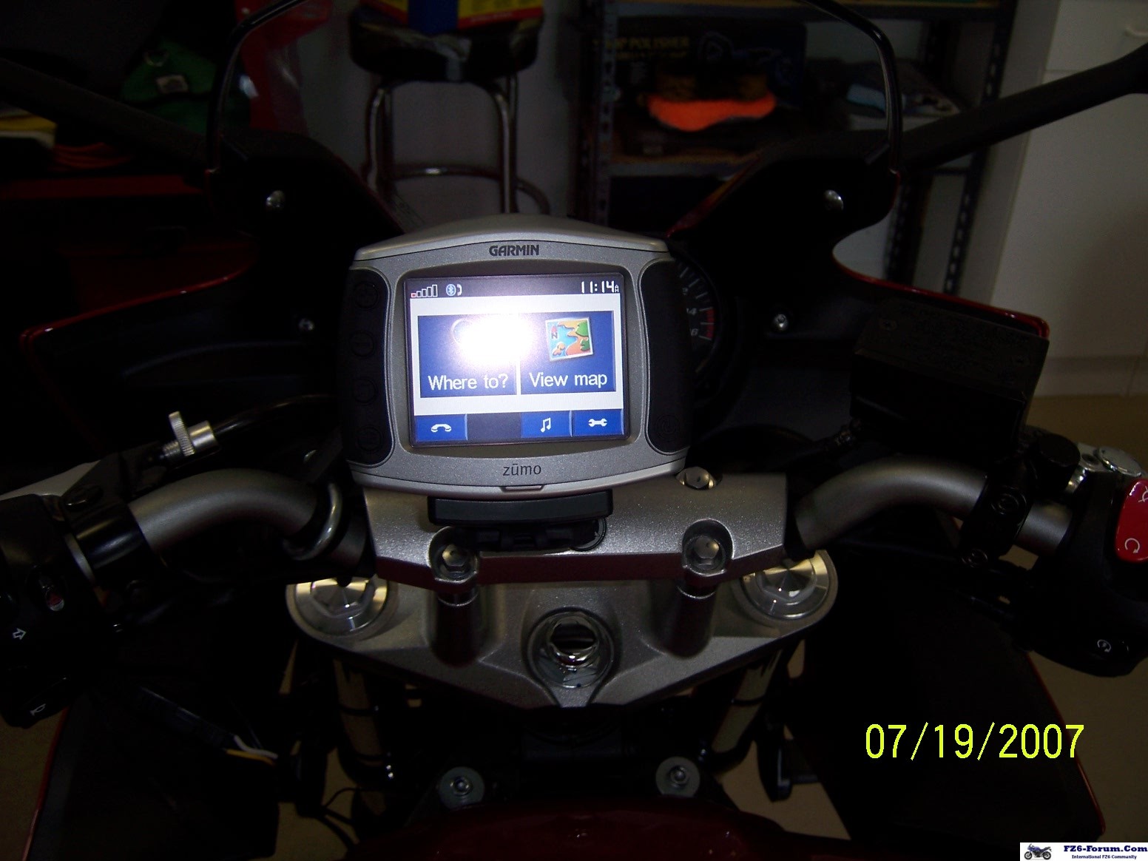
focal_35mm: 36
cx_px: 574
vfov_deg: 39.7
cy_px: 430
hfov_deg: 51.4
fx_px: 1194
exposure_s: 1/60
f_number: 2.8
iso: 80
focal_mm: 6.2
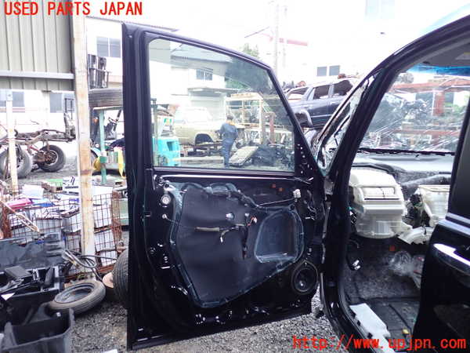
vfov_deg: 46.8
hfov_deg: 60.0
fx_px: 407
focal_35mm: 30
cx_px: 235
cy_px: 176
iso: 200
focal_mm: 5.4
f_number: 2.3
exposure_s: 1/125
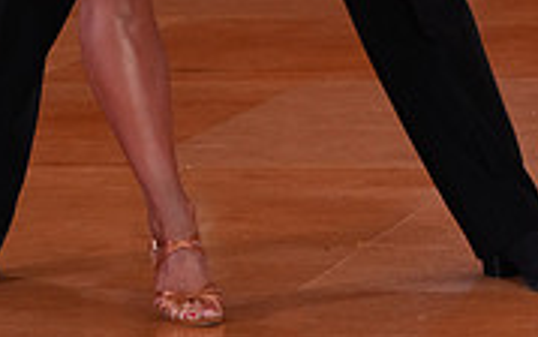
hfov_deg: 7.9
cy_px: -268
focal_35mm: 267
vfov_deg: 4.9
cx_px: 182
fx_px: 3916
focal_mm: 81
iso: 2500
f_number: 5.6
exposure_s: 1/200
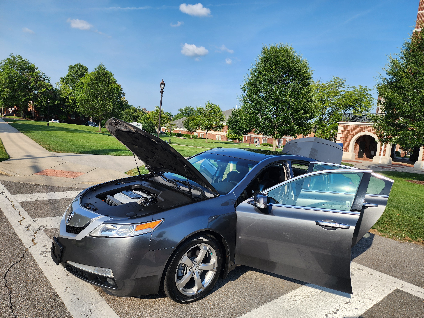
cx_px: 212
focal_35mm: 23
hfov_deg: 73.9
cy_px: 159
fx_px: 282
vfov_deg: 58.9
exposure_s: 1/854
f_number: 1.8
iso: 12
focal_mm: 6.4
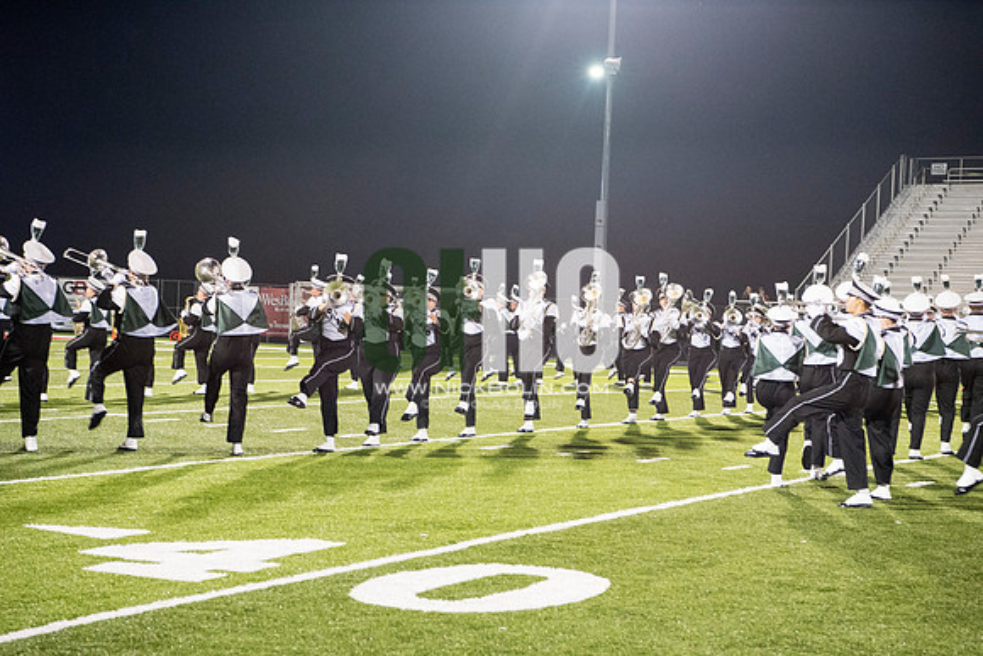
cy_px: 328
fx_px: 1912
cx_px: 492
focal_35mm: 70
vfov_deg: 19.5
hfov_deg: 28.8
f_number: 5.6
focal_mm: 70
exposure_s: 1/200
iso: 5000
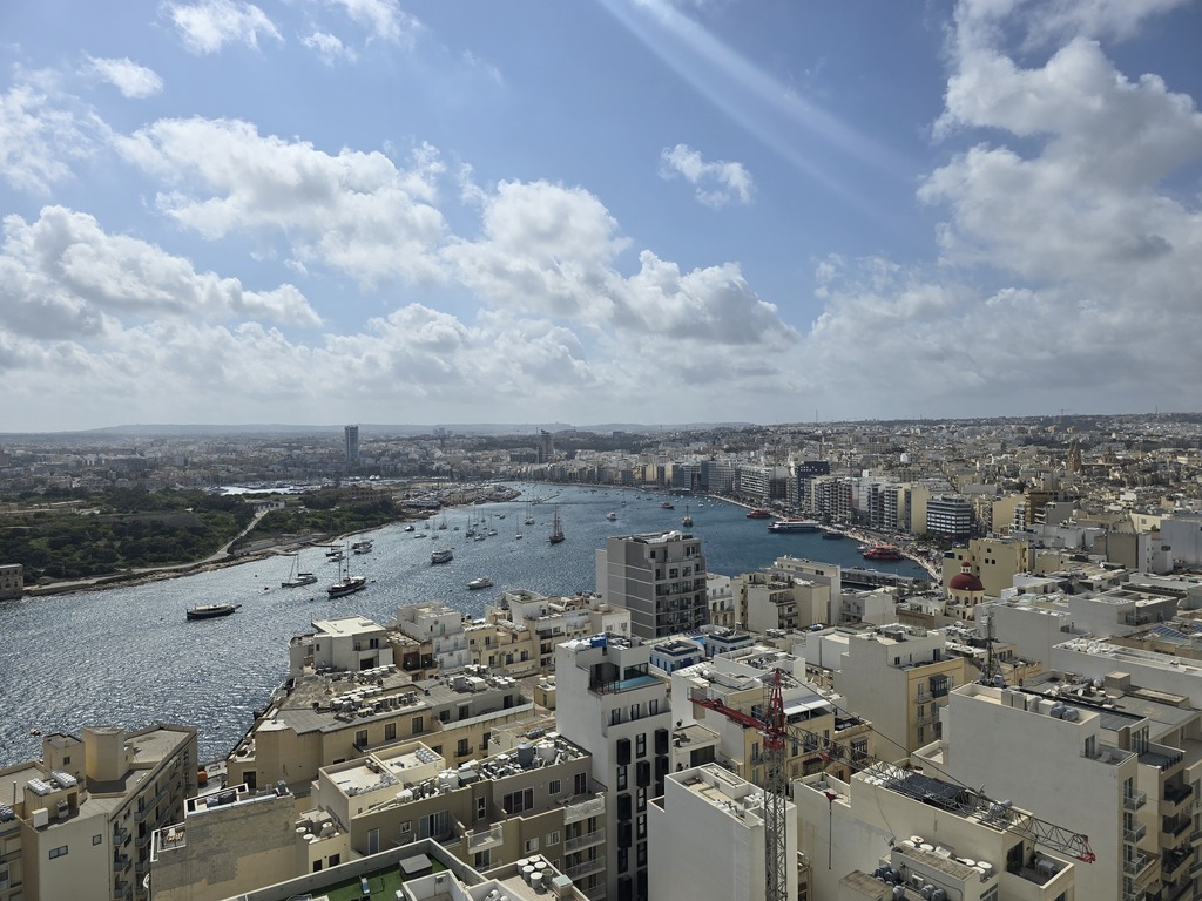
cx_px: 601
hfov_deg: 73.9
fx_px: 799
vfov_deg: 58.9
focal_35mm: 23
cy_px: 450
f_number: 1.7
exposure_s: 1/2572
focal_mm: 6.3
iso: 12
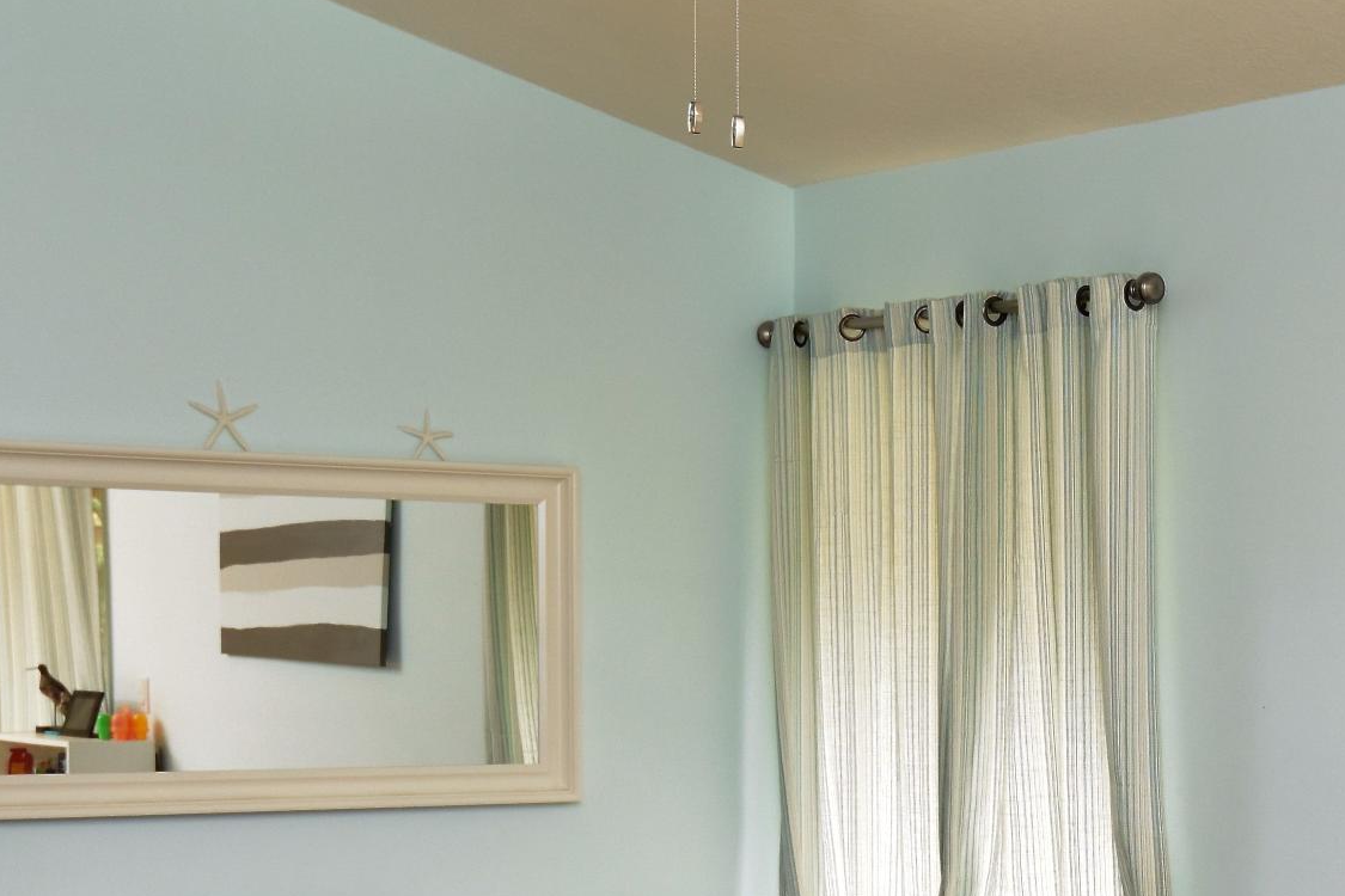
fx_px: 2989
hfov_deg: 25.0
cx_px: 1059
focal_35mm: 80
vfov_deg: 16.7
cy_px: 901
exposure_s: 1/60
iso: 1000
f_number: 2.8
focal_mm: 20
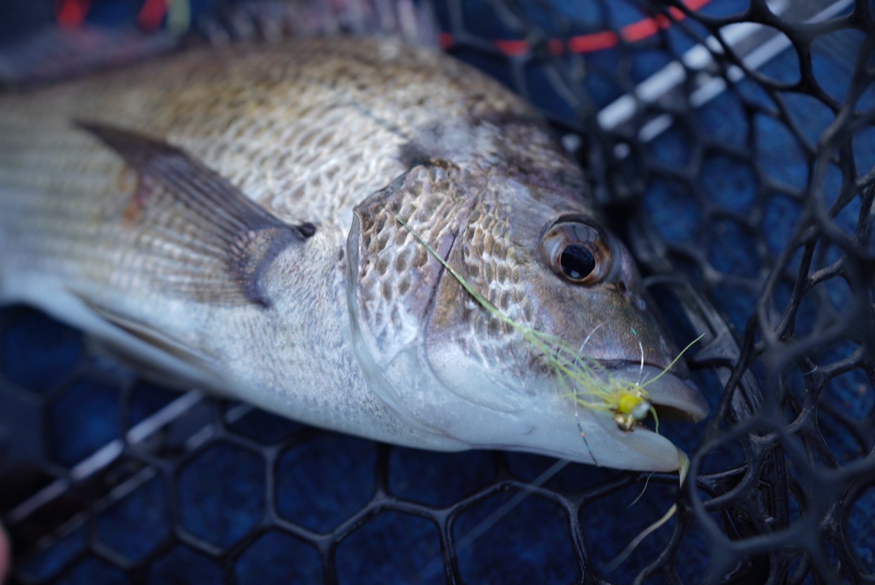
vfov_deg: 37.9
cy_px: 292
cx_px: 438
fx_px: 851
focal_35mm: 35
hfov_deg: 54.4
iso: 50
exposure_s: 1/25
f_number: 2.8
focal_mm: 35
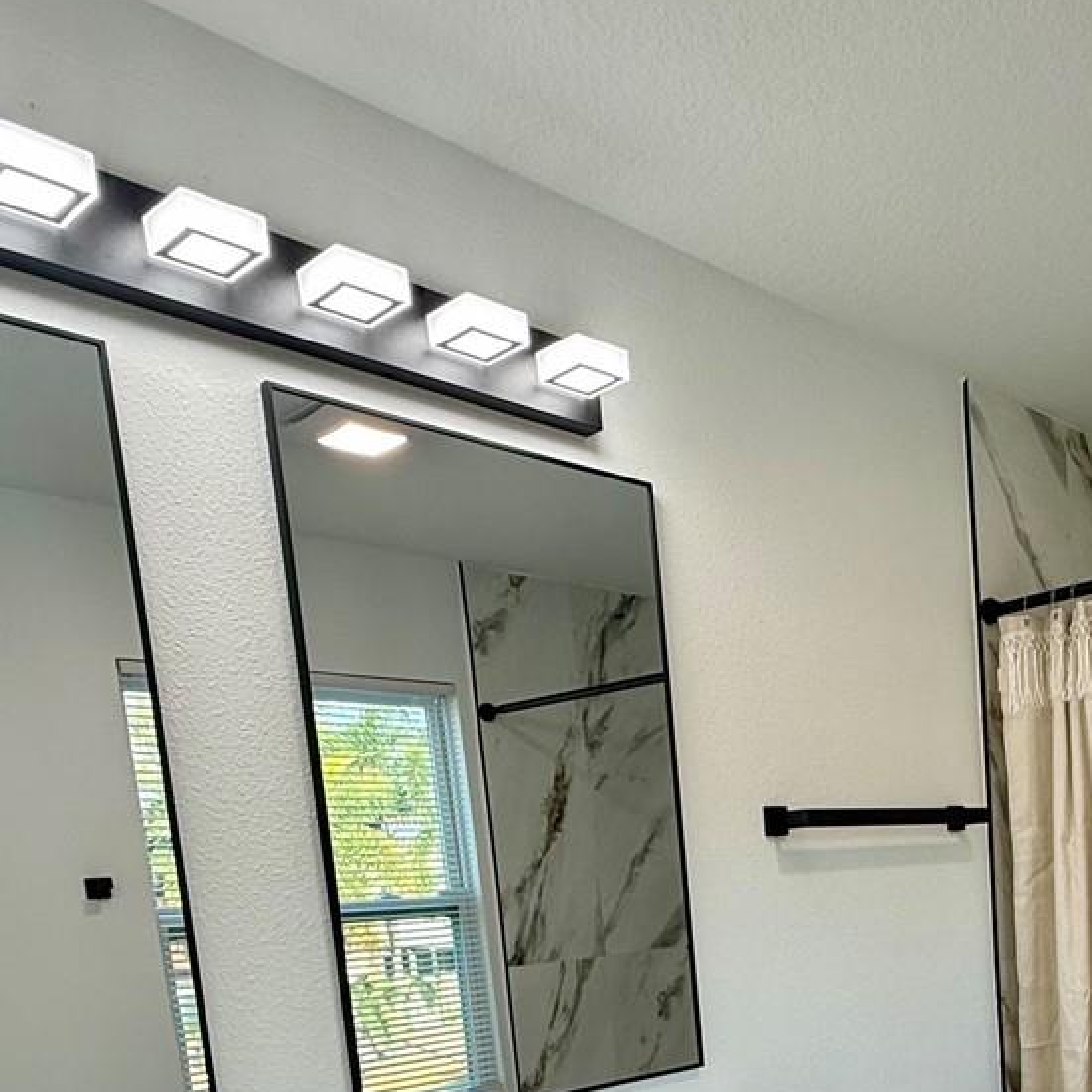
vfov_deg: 40.8
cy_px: 1068
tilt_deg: -7.8
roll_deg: +3.9
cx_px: 858
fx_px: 1285
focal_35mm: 36
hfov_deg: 44.1
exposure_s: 1/120
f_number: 2.2
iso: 64
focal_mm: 2.22
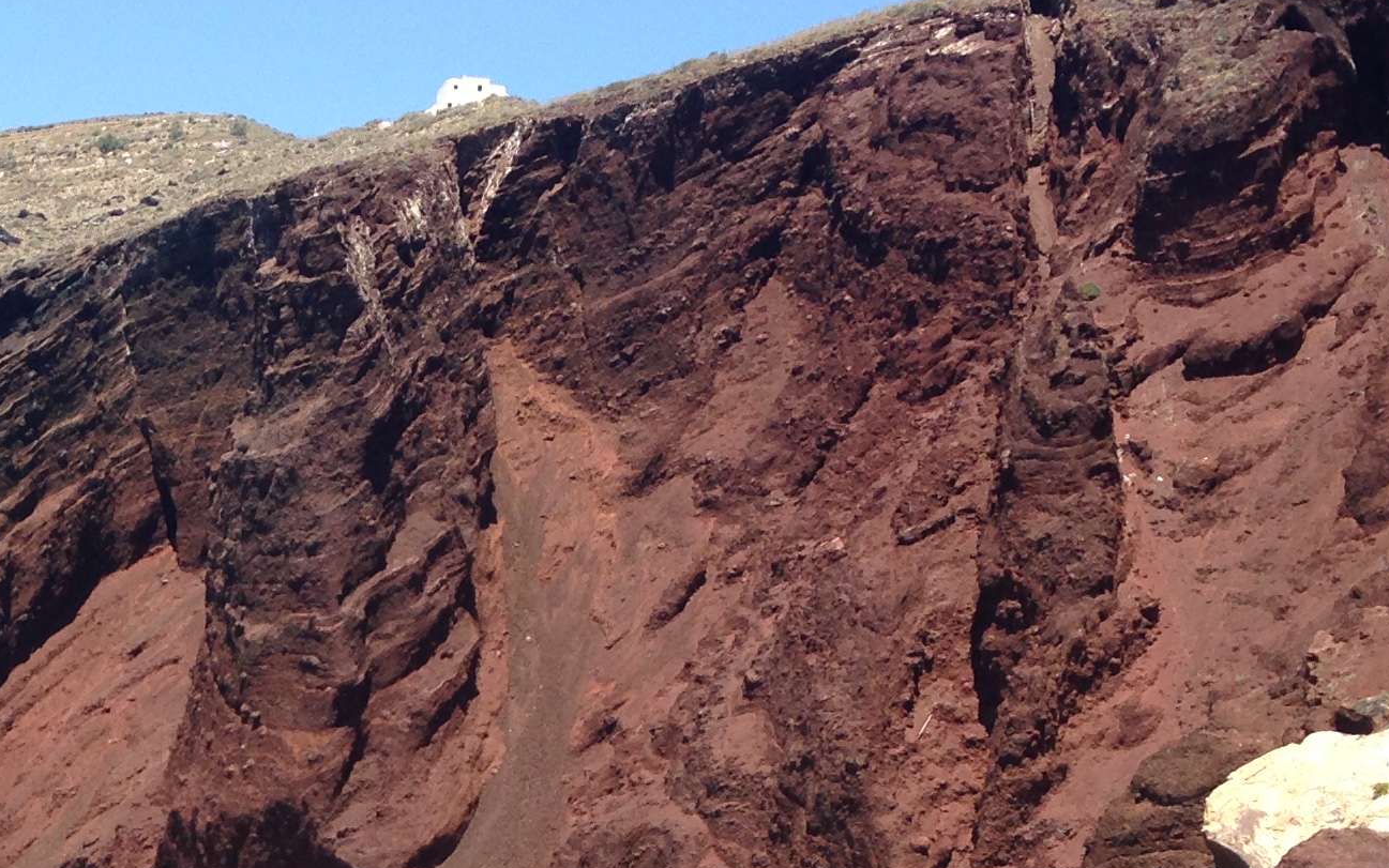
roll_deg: -3.3
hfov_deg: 23.0
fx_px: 3332
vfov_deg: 14.4
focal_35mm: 88
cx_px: 169
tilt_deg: -6.8
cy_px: 1042
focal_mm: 4.12
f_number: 2.4
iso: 50
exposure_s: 1/1004
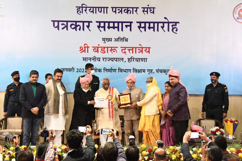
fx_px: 504
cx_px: 121
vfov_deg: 18.2
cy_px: 80
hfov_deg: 27.0
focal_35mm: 75
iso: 16000
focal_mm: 50
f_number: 5.6
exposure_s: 1/125
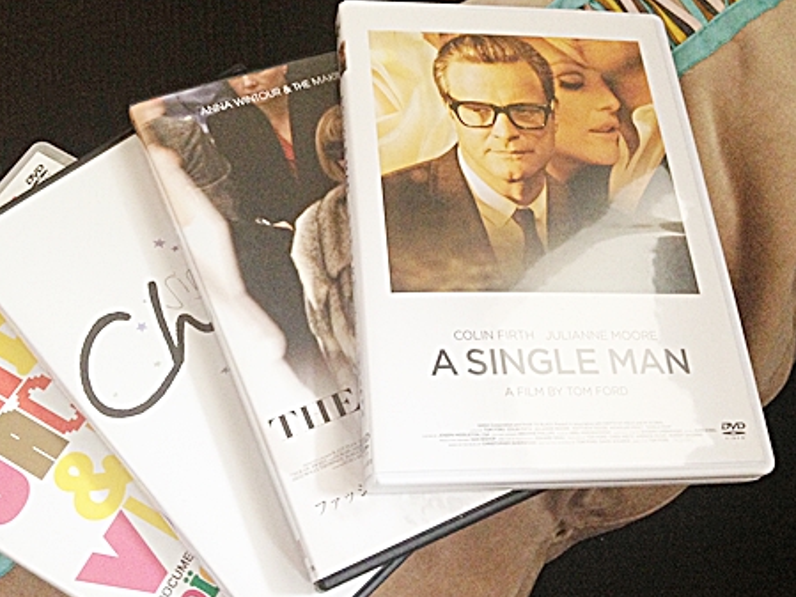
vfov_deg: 36.8
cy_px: 277
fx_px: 897
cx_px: 367
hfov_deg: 47.8
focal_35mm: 39
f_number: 2.4
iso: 250
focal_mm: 4.28
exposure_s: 1/20
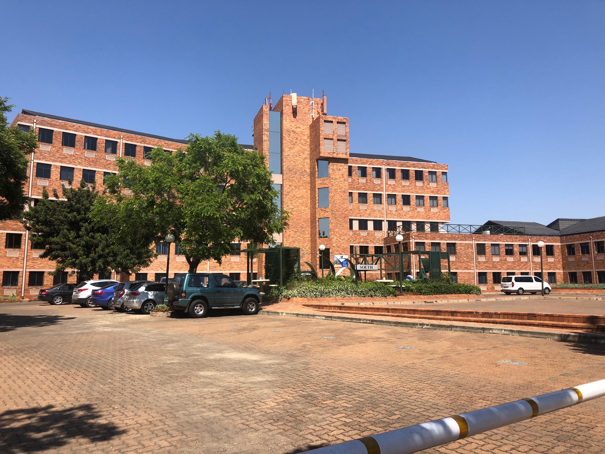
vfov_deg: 49.7
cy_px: 227
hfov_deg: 63.4
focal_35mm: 28
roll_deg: -2.0
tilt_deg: +7.2
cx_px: 302
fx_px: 489
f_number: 1.8
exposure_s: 1/1779
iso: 20
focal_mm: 3.99
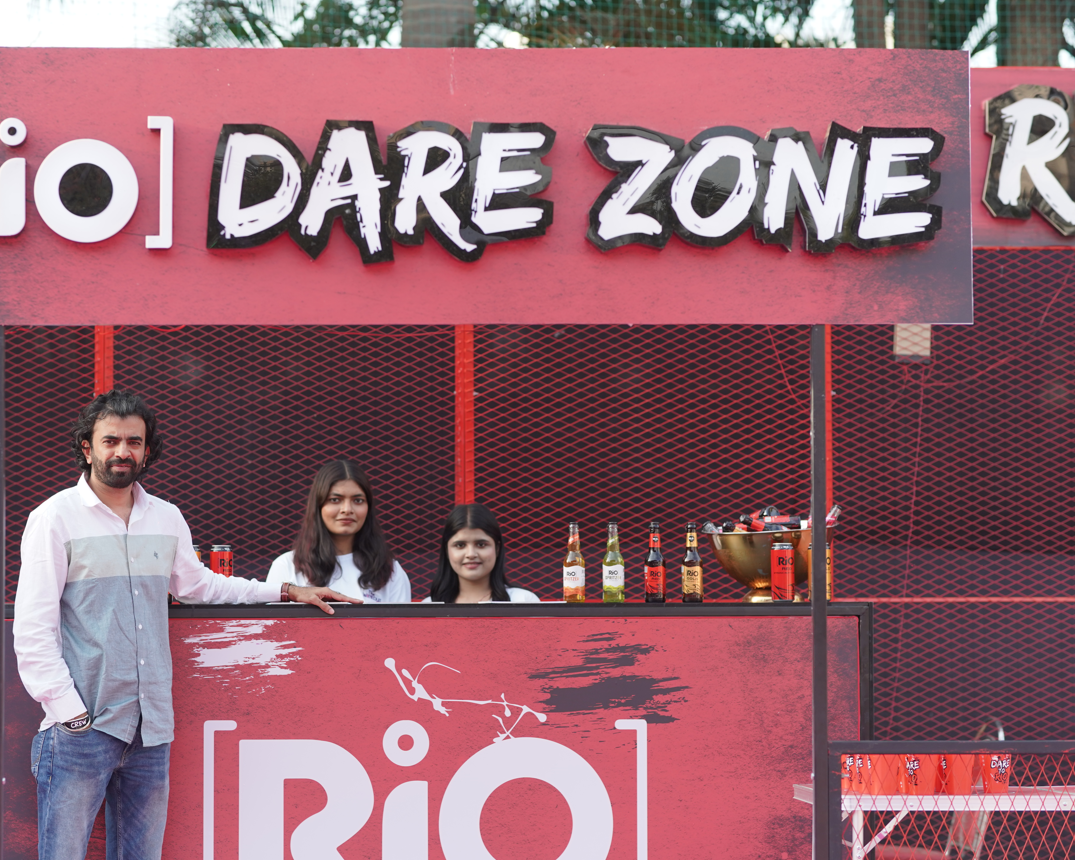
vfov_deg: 16.0
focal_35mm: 96
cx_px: 436
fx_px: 3054
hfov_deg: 19.9
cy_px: 430
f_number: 2.8
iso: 250
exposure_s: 1/640
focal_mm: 85
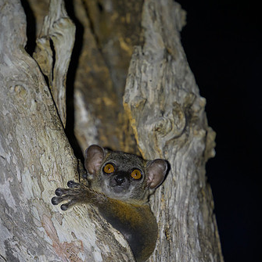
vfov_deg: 1.9
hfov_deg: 1.9
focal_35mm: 910
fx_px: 7792
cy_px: 177
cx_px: 117
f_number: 2.8
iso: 1800
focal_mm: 400
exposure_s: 1/640
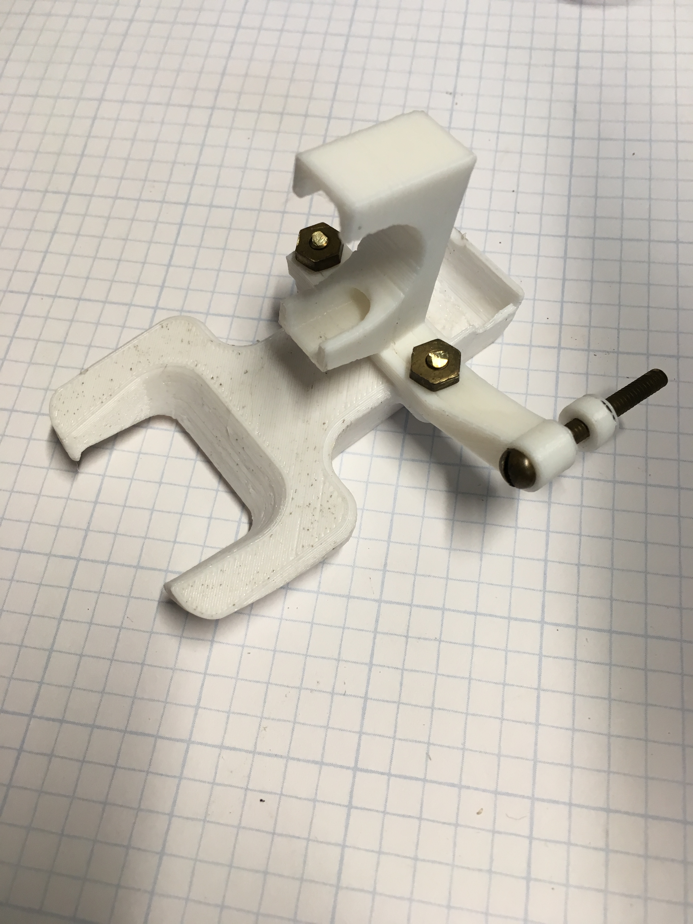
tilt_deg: -67.0
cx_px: 346
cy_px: 462
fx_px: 774
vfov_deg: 61.7
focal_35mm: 29
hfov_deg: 48.2
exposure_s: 1/30
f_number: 2.2
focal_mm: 4.15
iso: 50
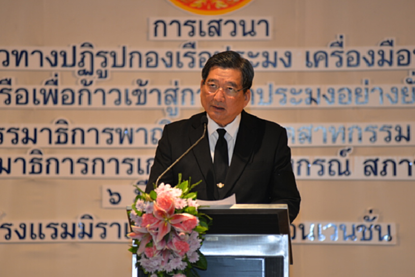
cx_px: 208
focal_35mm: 200
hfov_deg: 10.3
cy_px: 138
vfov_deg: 6.9
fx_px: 2306
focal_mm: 200
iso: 360
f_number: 4
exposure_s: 1/60
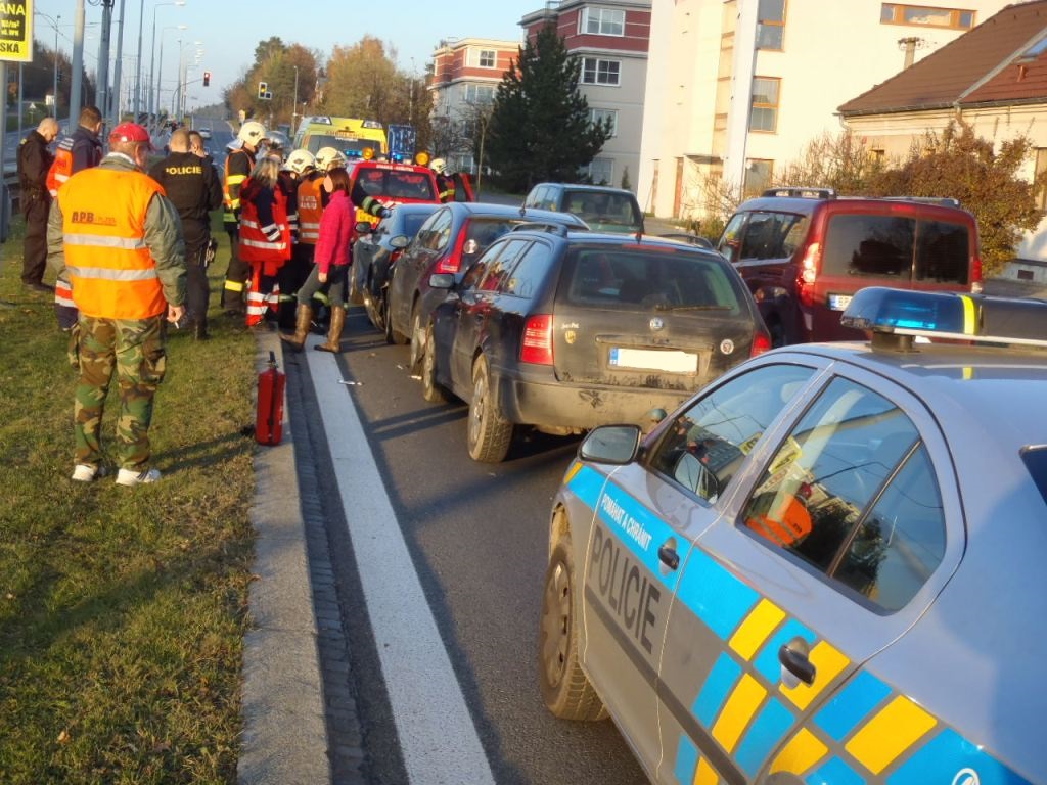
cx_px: 524
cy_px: 392
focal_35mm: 52
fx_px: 1573
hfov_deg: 36.8
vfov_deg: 28.0
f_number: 5
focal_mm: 9.39
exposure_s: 1/100
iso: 80
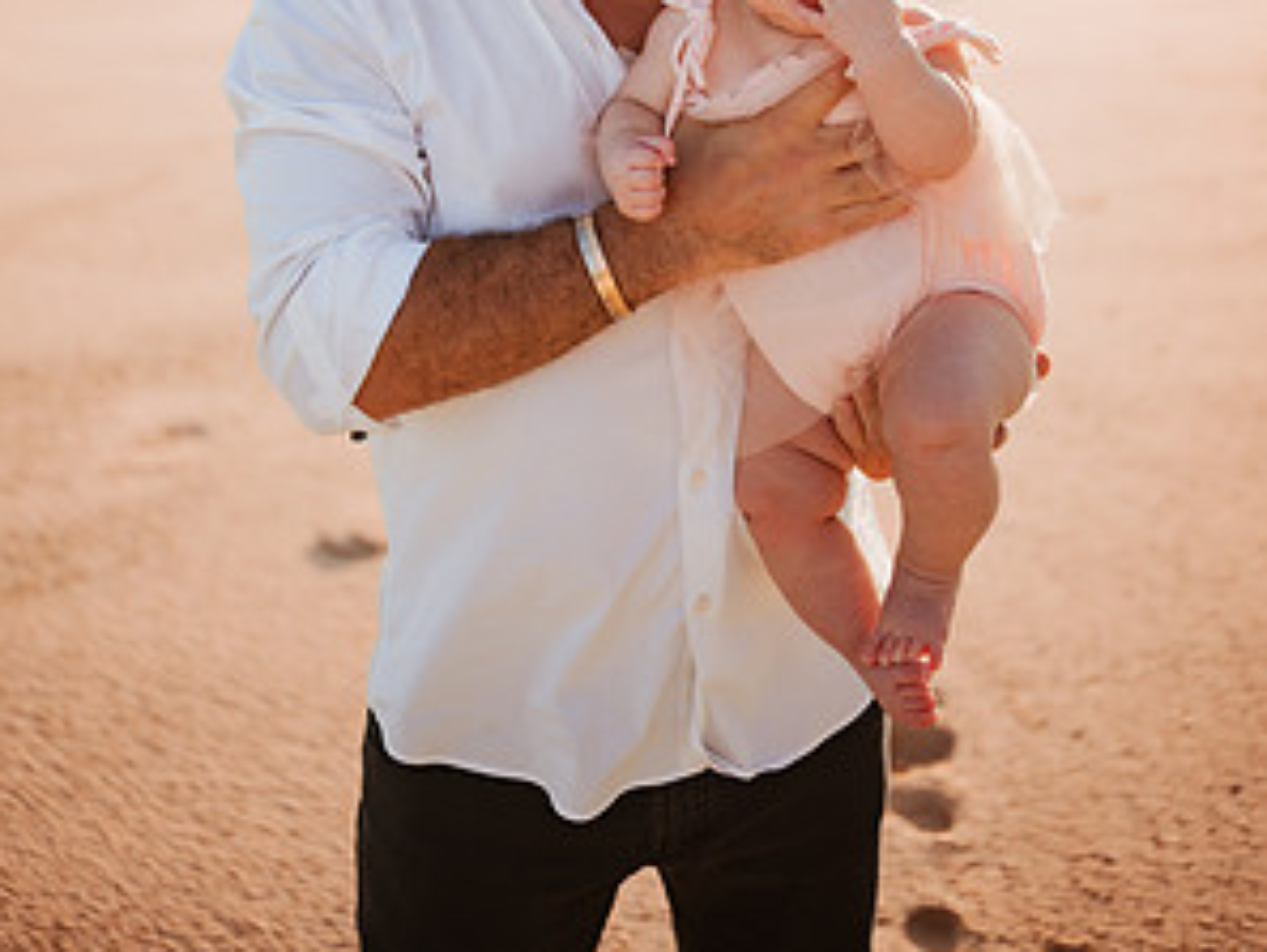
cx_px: 636
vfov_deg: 27.0
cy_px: -4
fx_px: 1867
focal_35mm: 51
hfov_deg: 37.5
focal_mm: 35
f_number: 1.8
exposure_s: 1/2500
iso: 100
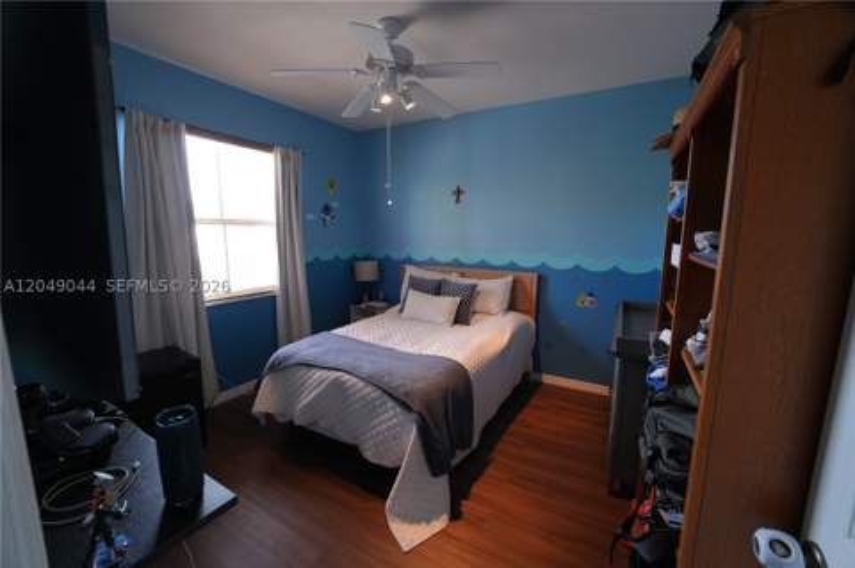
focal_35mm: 14
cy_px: 284
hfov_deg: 106.3
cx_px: 428
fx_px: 320
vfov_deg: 83.1
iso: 1000
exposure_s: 1/50
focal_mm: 9
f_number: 5.6
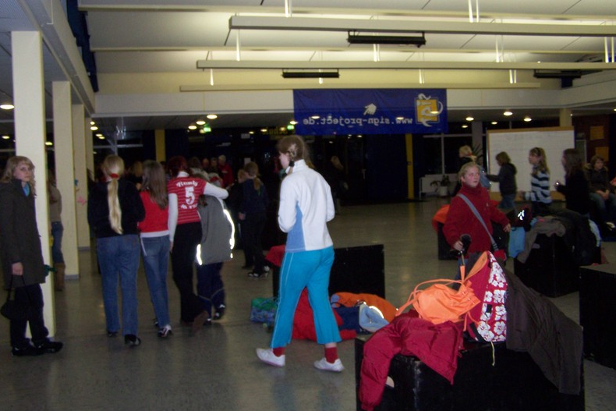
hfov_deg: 48.5
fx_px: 685
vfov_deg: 33.4
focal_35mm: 40
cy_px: 184
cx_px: 306
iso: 160
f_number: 2.8
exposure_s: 1/60
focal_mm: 6.3
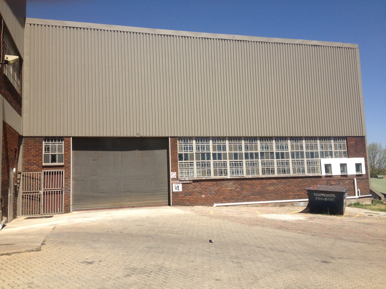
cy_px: 144
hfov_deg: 52.6
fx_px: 390
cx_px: 193
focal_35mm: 35
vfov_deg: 40.7
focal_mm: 4.28
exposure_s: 1/1727
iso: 50
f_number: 2.4
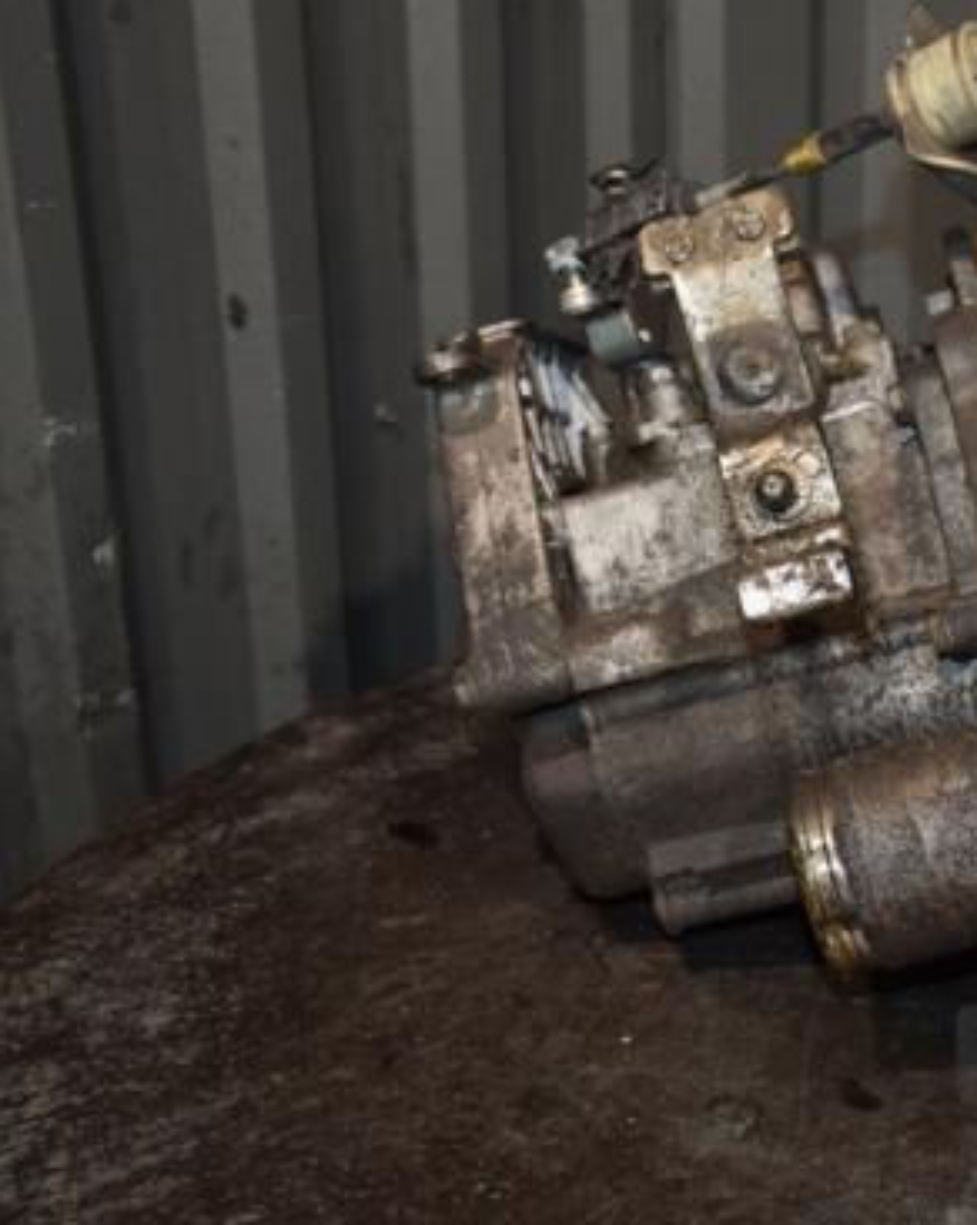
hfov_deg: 25.4
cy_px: 609
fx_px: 2092
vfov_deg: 32.6
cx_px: 893
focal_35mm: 58
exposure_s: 1/60
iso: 800
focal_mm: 25
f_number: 5
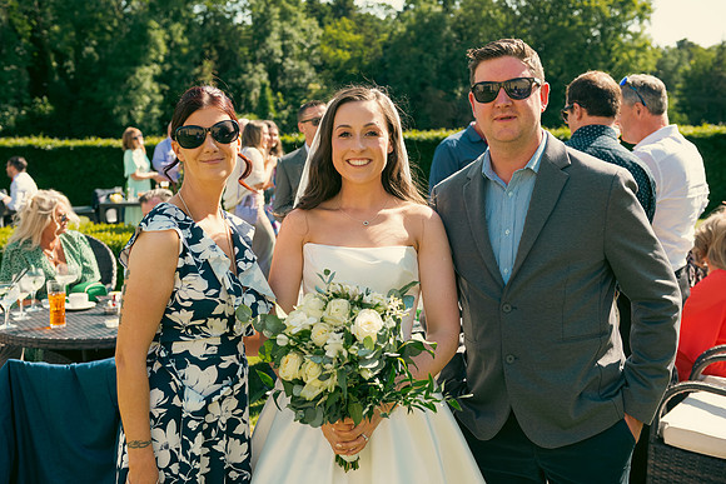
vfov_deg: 30.5
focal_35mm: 44
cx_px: 363
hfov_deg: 44.5
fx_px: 887
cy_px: 242
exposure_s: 1/500
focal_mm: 44
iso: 200
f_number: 5
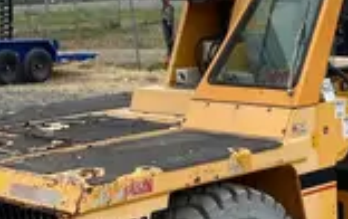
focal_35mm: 97
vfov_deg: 13.5
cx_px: 40
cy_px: 44
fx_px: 921
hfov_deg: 21.0
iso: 32
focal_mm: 4.25
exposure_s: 1/1429
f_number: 1.8
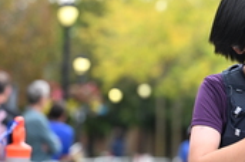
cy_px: 82
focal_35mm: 295
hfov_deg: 7.0
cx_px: 249
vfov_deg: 4.6
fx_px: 2004
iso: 640
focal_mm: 92
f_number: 2.8
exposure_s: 1/1600
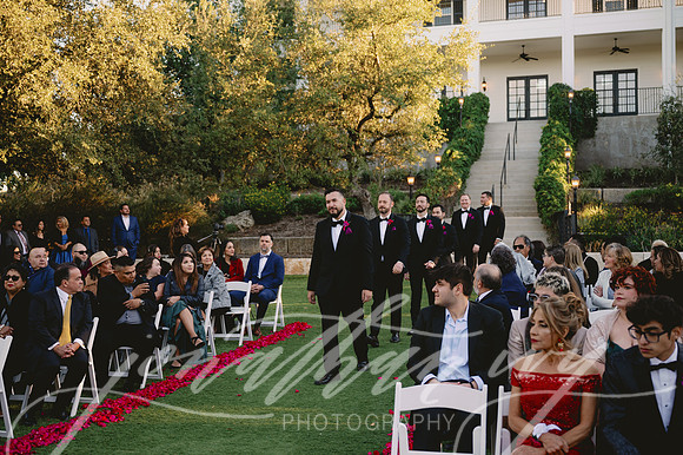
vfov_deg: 33.4
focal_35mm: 40
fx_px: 758
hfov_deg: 48.5
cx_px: 342
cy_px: 228
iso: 320
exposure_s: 1/640
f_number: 2.8
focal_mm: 40
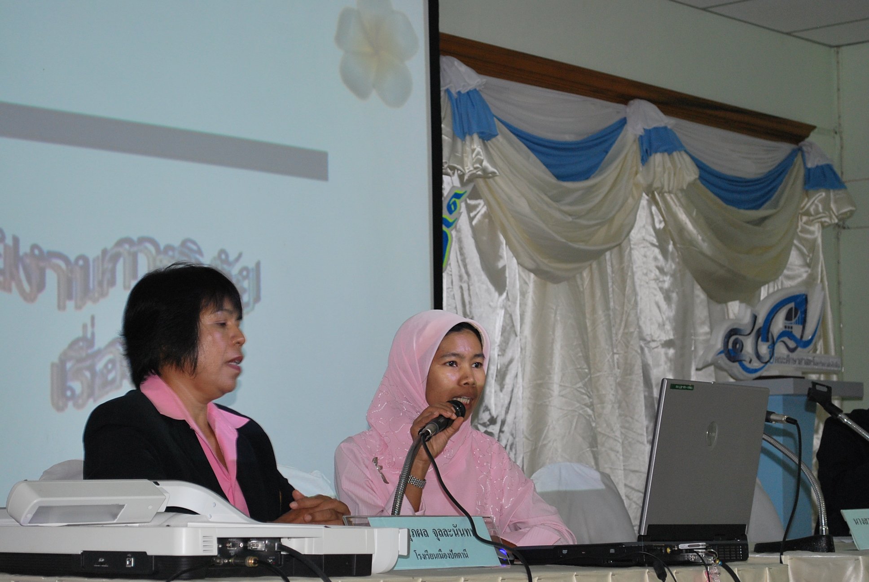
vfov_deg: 16.6
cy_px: 291
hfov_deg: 24.6
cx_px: 434
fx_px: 1994
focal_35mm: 82
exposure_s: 1/25
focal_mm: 55
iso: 400
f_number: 5.6
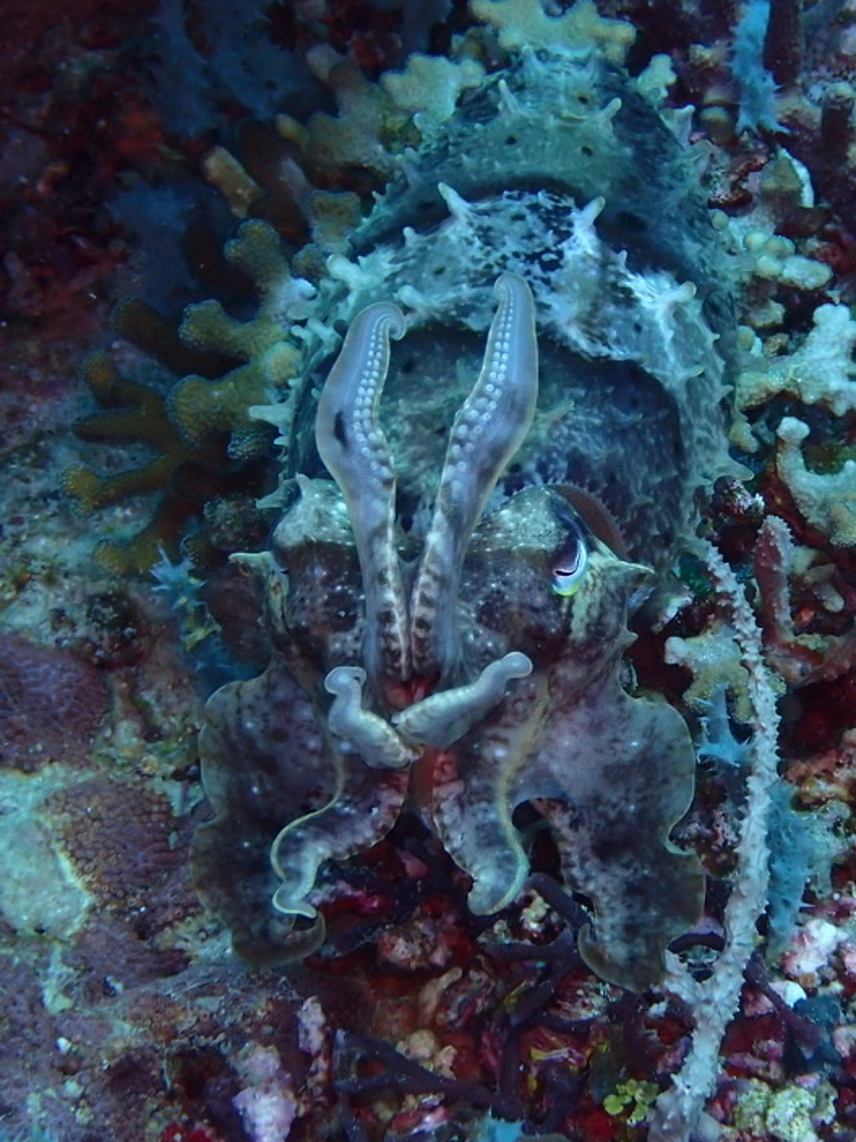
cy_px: 616
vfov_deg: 30.3
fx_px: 2110
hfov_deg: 22.8
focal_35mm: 64
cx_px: 618
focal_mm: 7.84
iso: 200
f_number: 4
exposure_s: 1/125
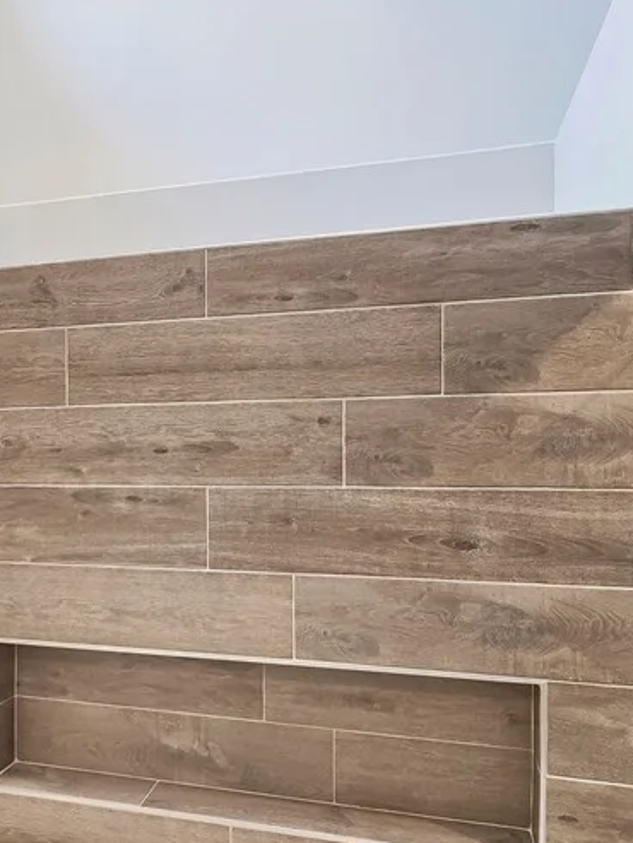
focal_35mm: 27
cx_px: 180
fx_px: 658
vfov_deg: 65.2
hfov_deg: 49.8
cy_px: 463
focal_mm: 2.2
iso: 100
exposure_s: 1/60
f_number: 2.2
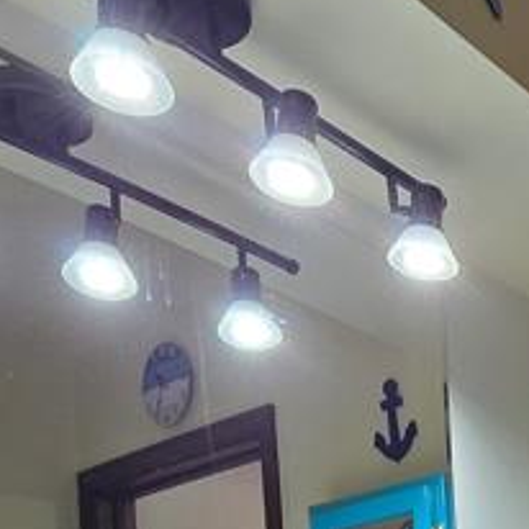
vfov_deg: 23.0
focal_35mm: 57
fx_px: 986
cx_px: 650
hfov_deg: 26.4
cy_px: 835
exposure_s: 1/60
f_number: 2.2
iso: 160
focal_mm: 2.2
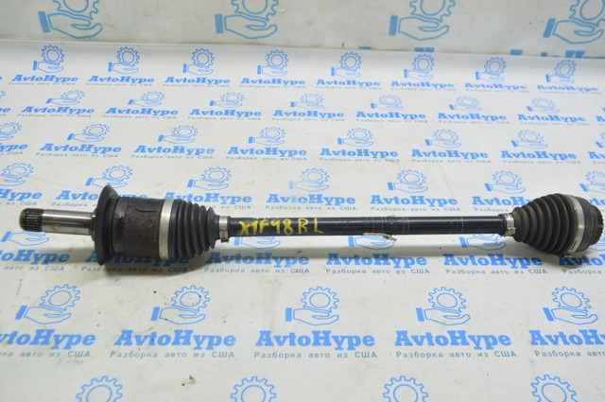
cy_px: 201
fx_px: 554
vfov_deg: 39.9
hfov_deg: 57.3
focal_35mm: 33
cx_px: 302
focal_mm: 22
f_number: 5.6
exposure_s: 1/20
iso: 400
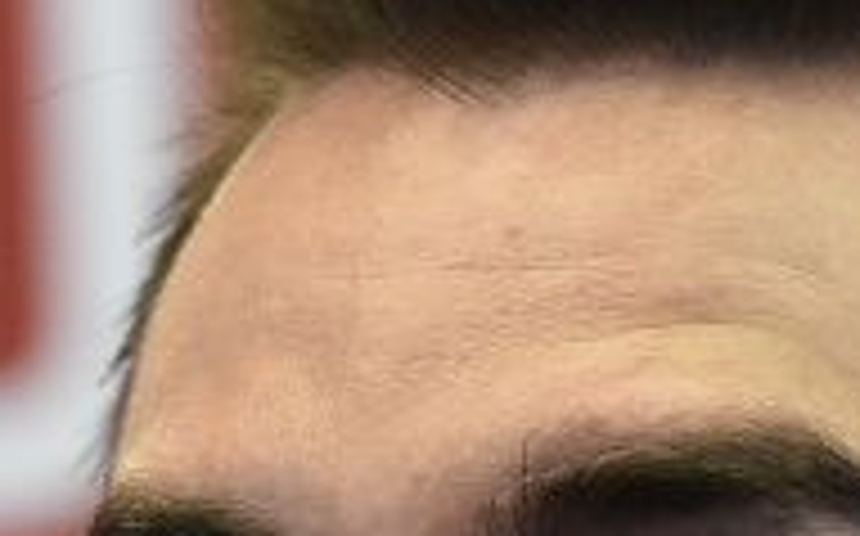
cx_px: 347
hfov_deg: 2.9
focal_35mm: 719
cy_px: 122
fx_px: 16837
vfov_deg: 1.8
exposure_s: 1/320
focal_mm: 105
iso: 4000
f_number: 3.5
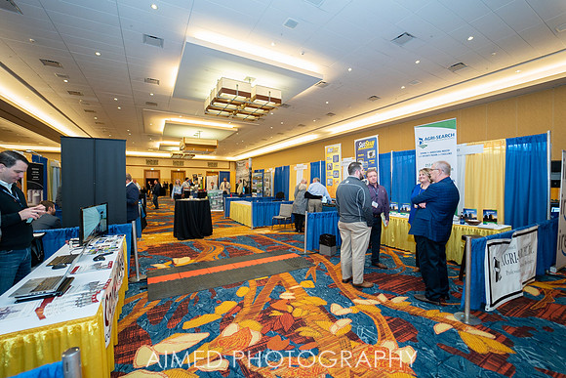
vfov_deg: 78.9
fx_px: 229
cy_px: 189
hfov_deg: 101.9
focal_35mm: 15
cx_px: 283
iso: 1250
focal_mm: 14
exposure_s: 1/200
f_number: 2.8
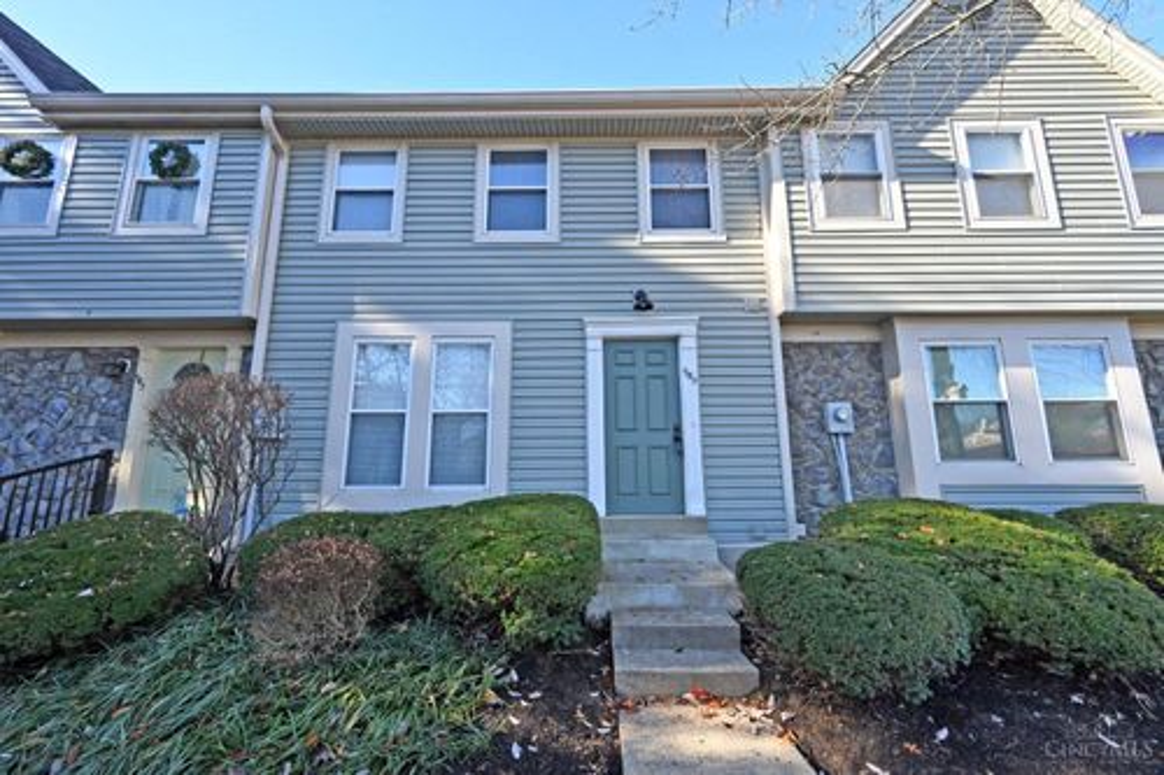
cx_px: 582
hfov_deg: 104.3
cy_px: 388
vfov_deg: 81.2
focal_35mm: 14
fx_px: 452
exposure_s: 1/200
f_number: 13
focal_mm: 14
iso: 1000
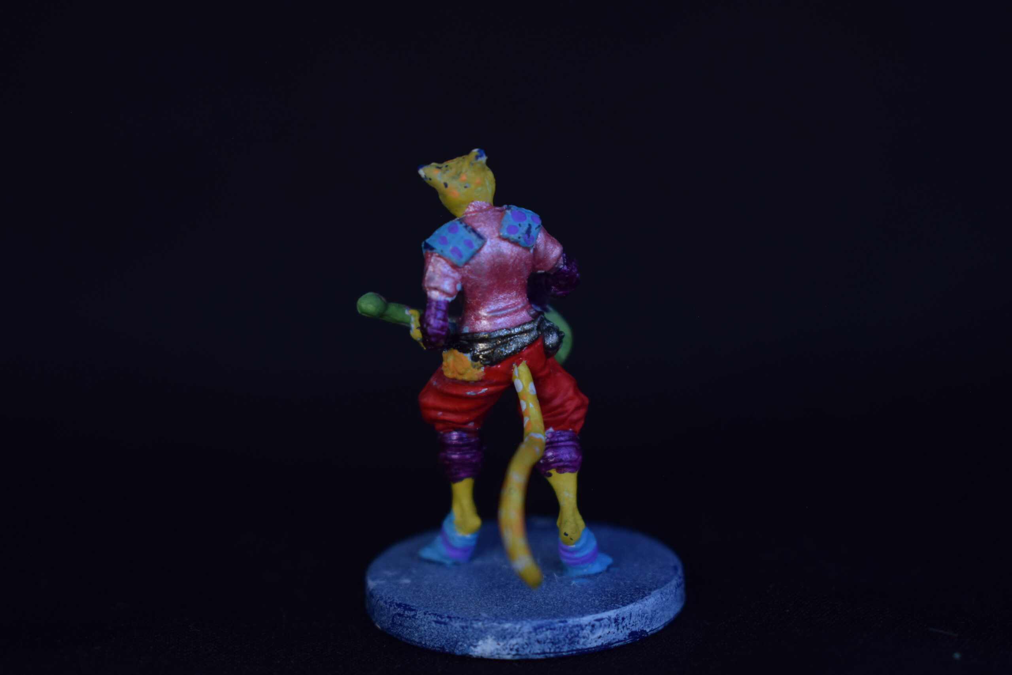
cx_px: 506
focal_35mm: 82
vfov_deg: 16.6
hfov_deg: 24.6
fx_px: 2319
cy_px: 338
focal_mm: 55
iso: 400
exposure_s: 1/30
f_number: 5.6
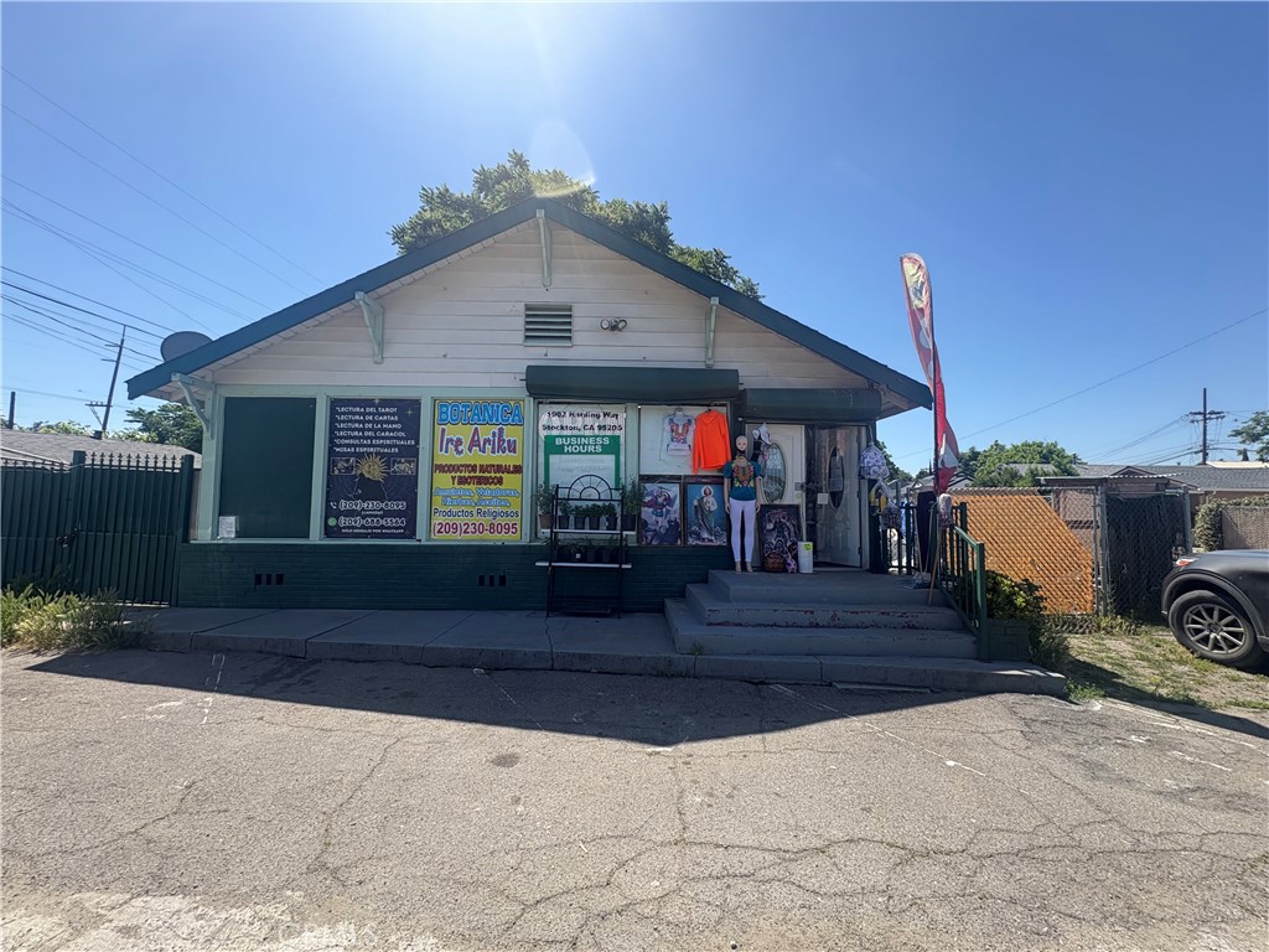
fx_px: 513
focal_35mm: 14
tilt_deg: +4.0
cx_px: 634
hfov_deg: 102.1
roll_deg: -0.5
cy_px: 476
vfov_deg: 85.7
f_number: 2.2
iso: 64
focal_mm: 2.22
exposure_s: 1/796
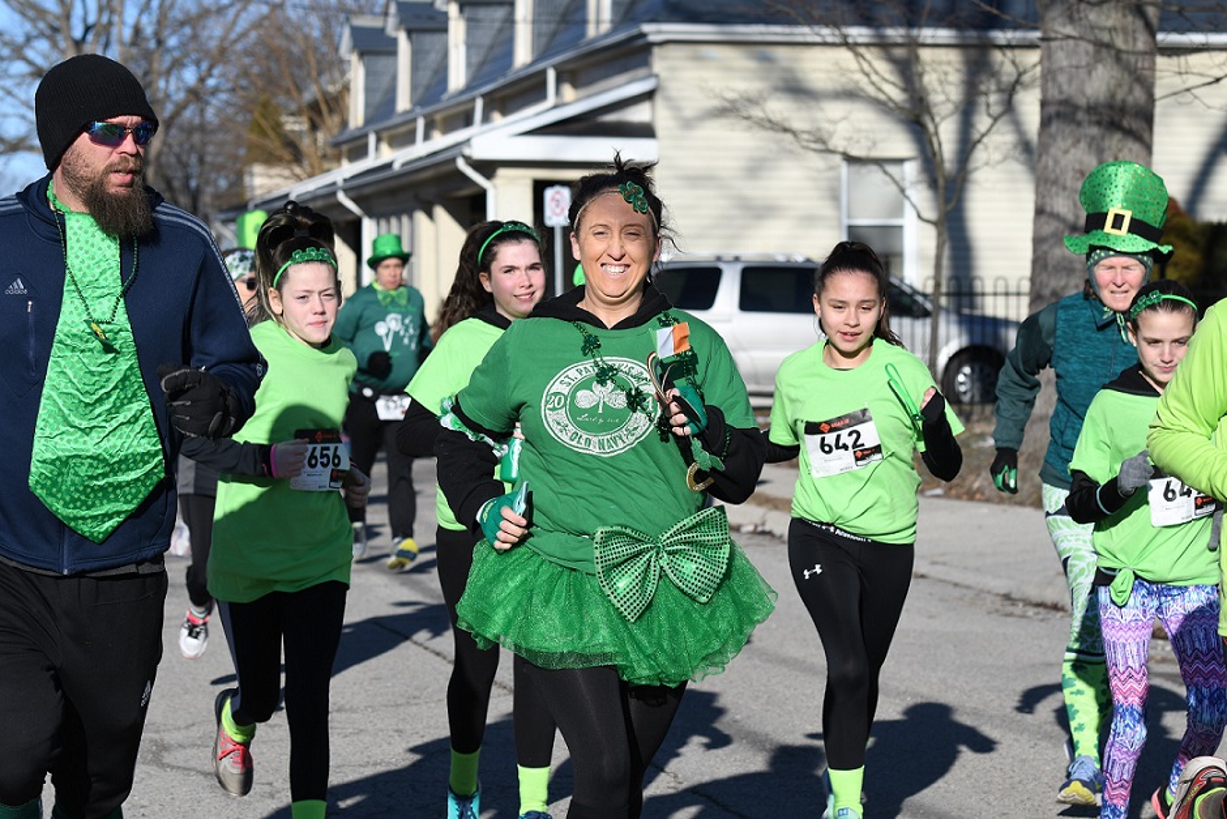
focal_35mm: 123
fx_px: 4193
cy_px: 410
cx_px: 614
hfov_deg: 16.6
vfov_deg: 11.1
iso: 100
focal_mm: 82
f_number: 5.6
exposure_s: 1/640
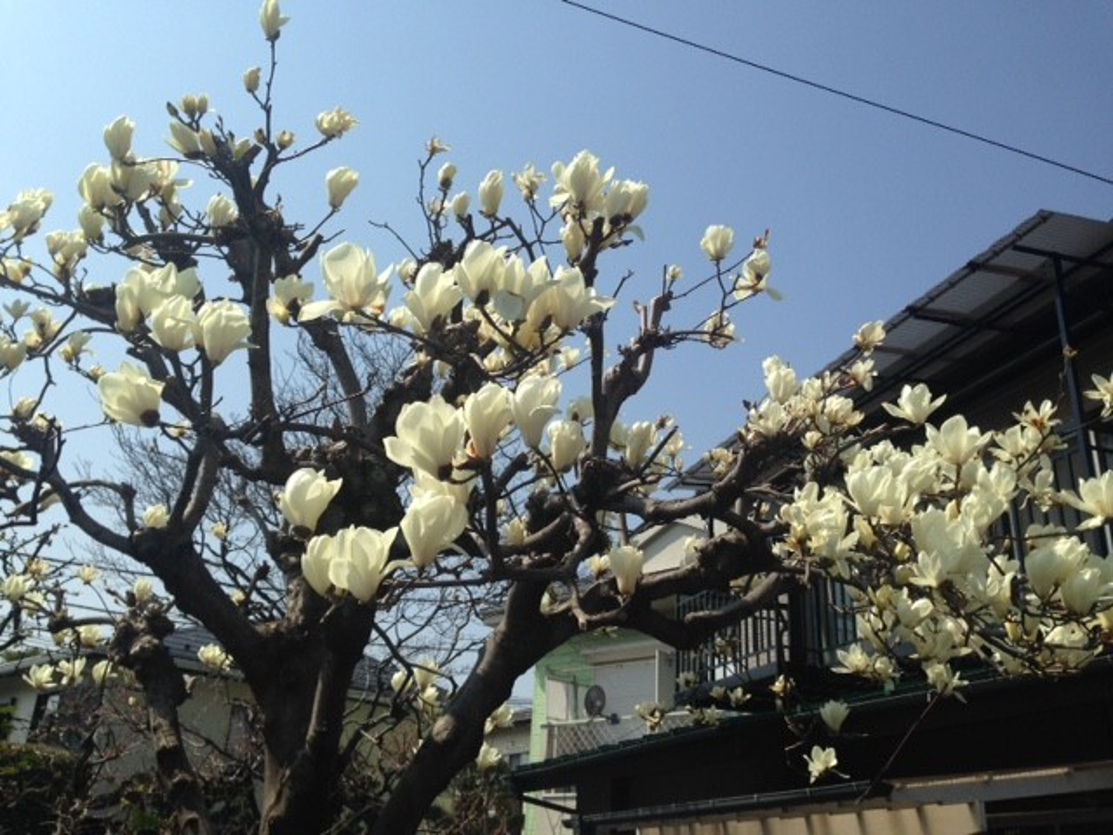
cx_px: 556
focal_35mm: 33
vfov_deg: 42.9
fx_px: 1061
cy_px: 418
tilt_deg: +23.3
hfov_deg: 55.4
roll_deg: -2.7
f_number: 2.4
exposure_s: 1/2463
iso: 50
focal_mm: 4.12
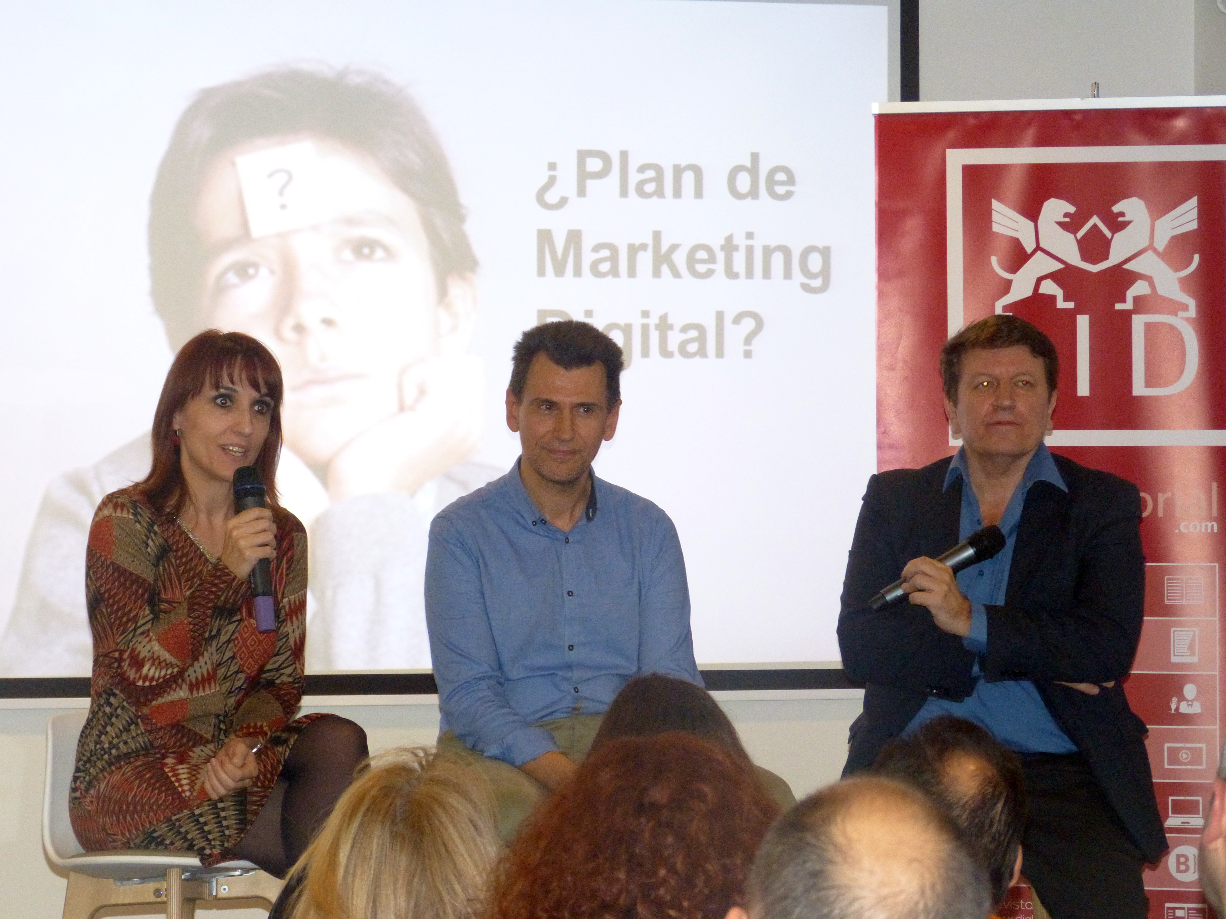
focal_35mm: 134
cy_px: 460
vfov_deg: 11.1
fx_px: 4746
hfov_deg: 14.7
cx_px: 613
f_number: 3.6
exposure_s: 1/60
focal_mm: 24.2
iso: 500
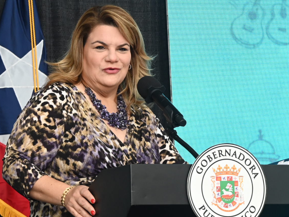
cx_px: 134
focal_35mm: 213
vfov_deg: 7.0
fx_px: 1778
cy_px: 118
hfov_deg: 9.3
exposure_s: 1/400
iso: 2000
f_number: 7.1
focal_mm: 104
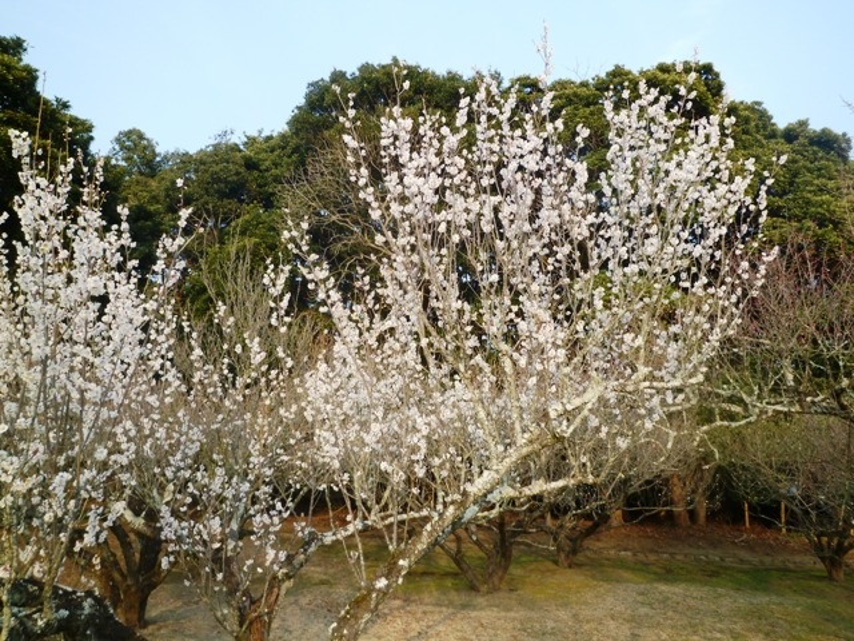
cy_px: 320
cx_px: 427
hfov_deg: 61.7
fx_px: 715
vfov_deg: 48.2
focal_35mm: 29
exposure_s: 1/160
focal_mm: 5.2
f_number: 4
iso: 80
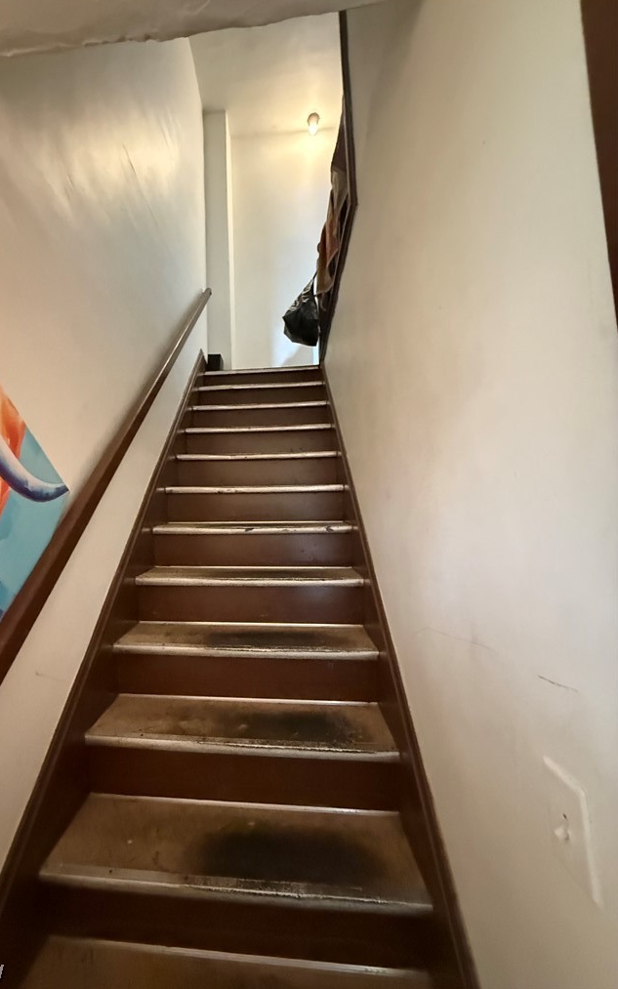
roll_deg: +0.3
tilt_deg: +6.1
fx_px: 404
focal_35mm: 15
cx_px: 245
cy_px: 493
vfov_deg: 101.5
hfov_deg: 73.9
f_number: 2.2
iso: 1600
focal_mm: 2.22
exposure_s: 1/40
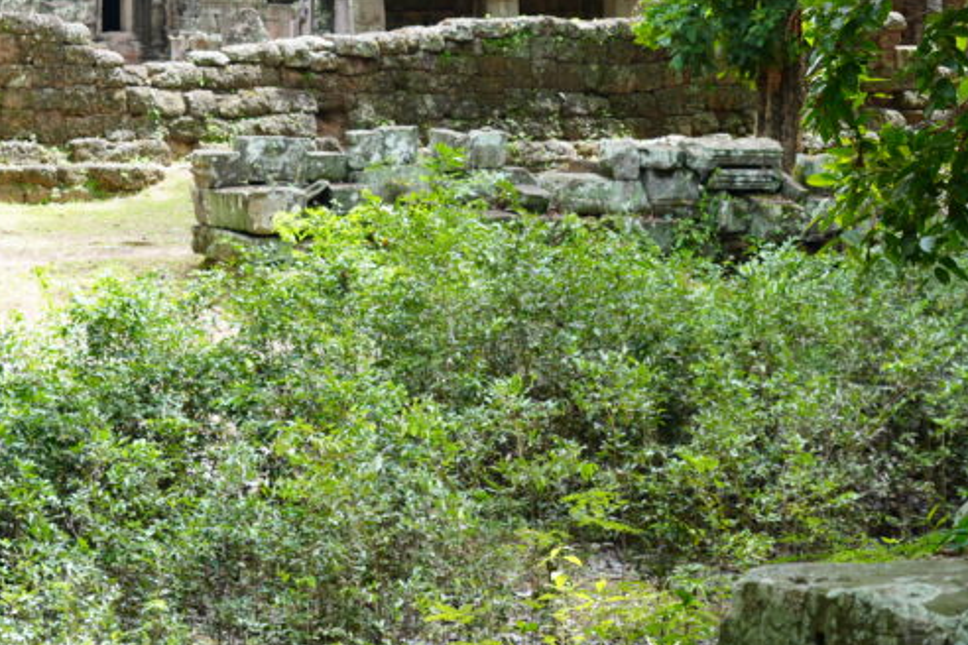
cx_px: 419
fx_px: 3361
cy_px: 68
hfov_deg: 16.4
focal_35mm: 125
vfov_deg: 10.9
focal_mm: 60
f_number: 4.5
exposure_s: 1/80
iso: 100
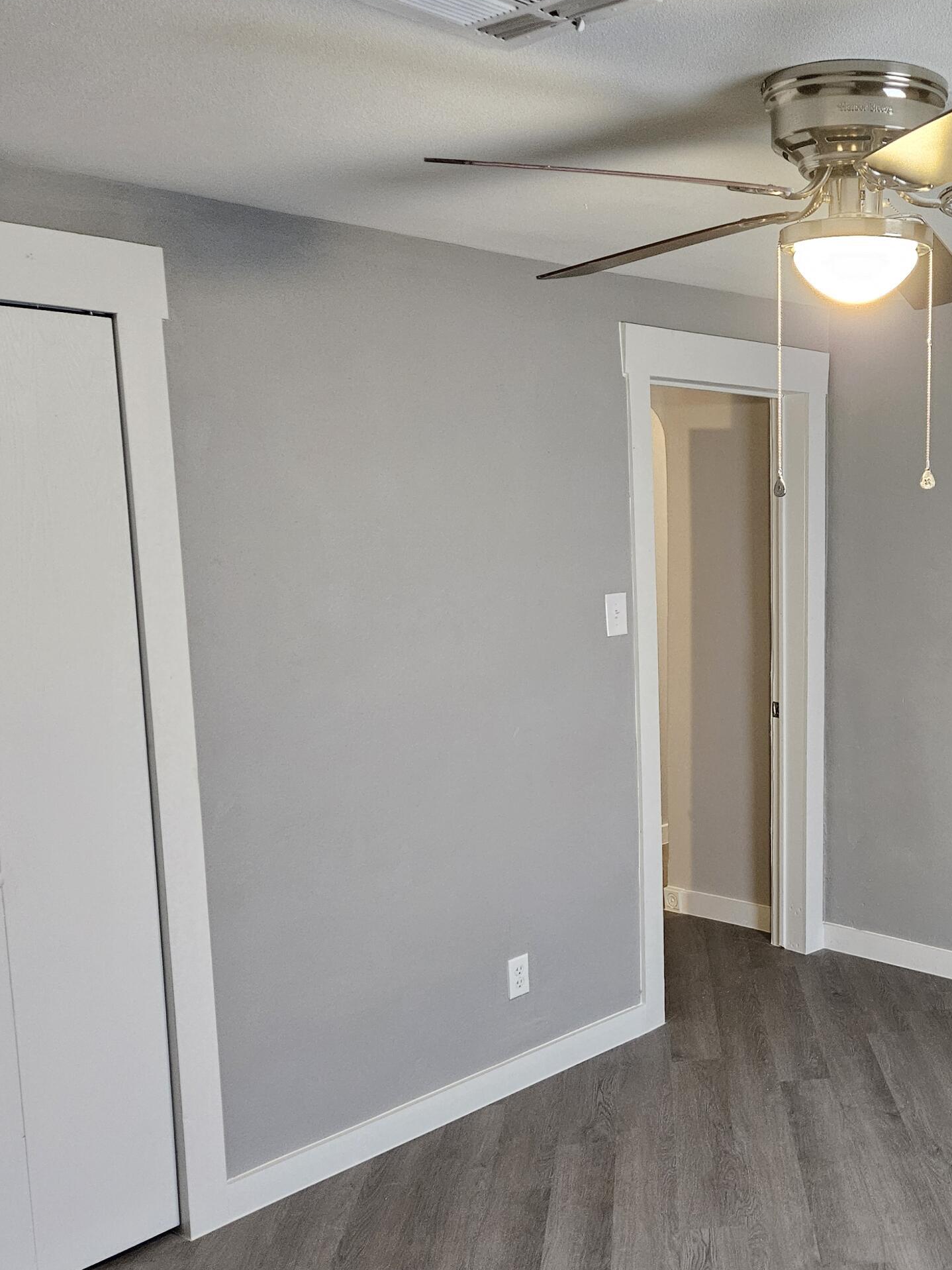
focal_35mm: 36
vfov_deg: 51.2
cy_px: 715
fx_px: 1320
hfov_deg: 37.1
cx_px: 855
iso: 640
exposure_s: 1/60
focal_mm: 5.4
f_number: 1.8
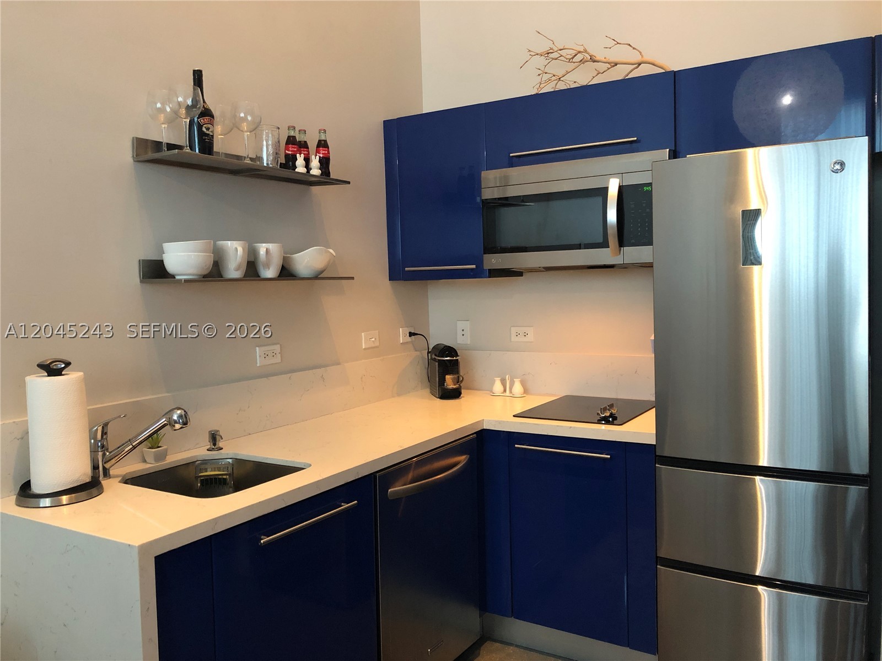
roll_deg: +2.1
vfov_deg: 49.7
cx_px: 441
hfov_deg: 63.4
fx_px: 713
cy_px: 330
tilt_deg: -4.2
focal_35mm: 28
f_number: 1.8
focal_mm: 4
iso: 80
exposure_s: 1/15
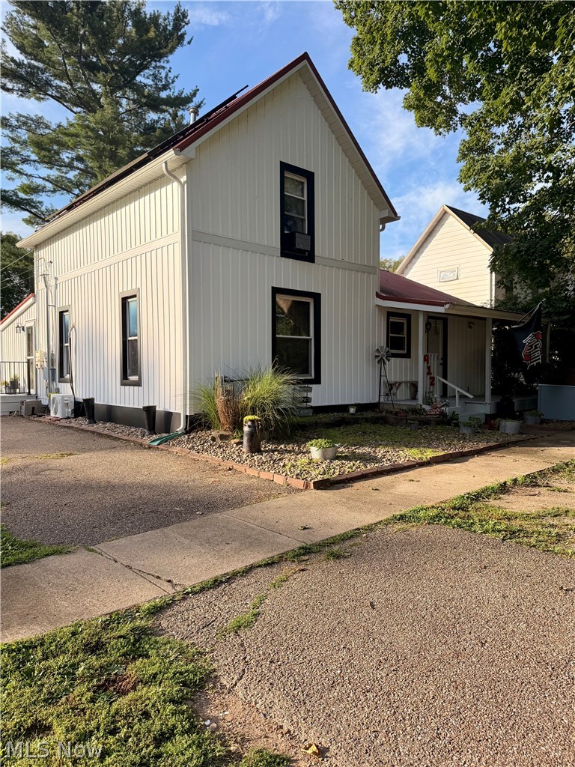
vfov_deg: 71.6
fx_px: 532
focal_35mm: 24
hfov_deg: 56.8
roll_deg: -1.3
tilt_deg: -1.8
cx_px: 288
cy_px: 384
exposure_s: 1/2169
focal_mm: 6.76
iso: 100
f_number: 1.78
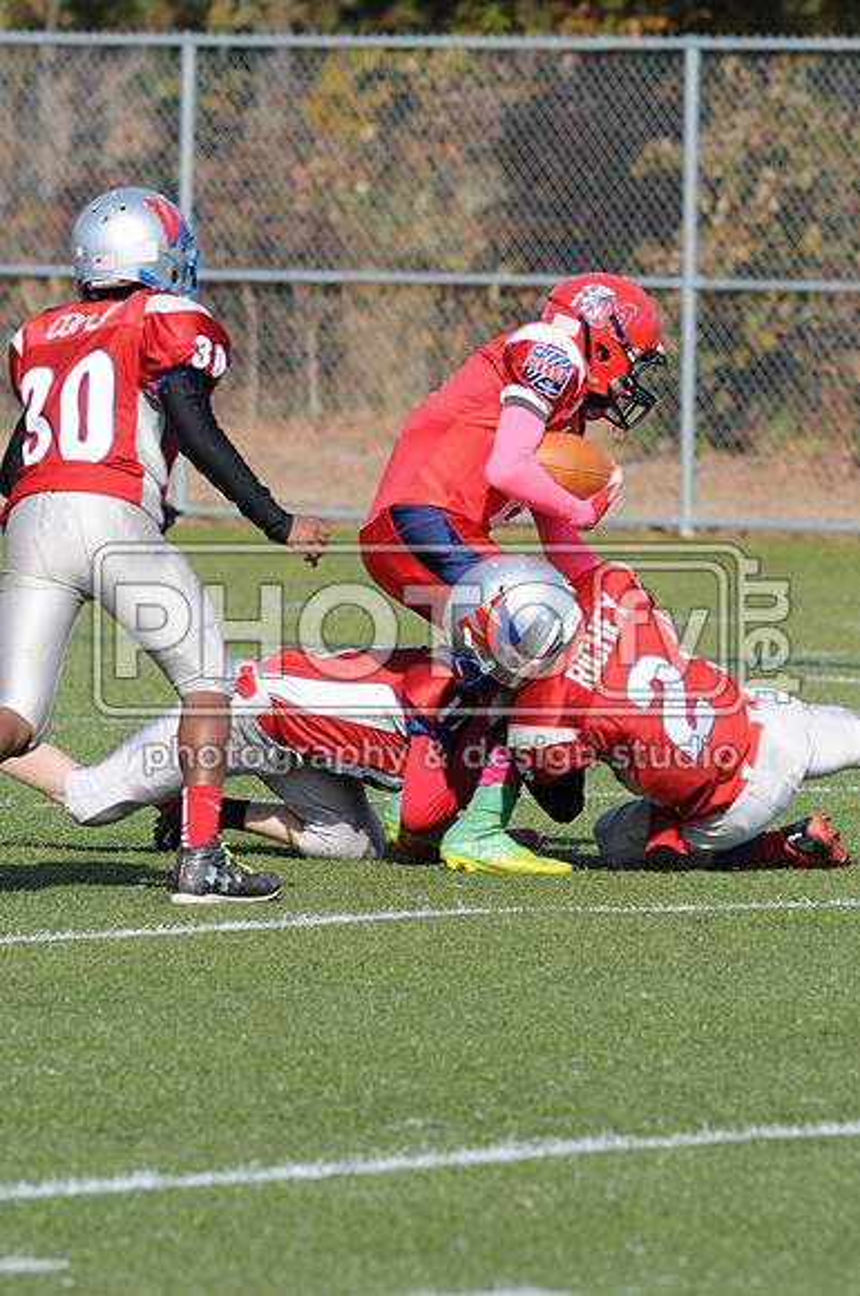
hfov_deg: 3.0
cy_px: 648
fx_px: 16172
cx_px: 430
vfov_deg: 4.6
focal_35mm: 450
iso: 200
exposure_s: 1/500
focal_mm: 300
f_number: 8
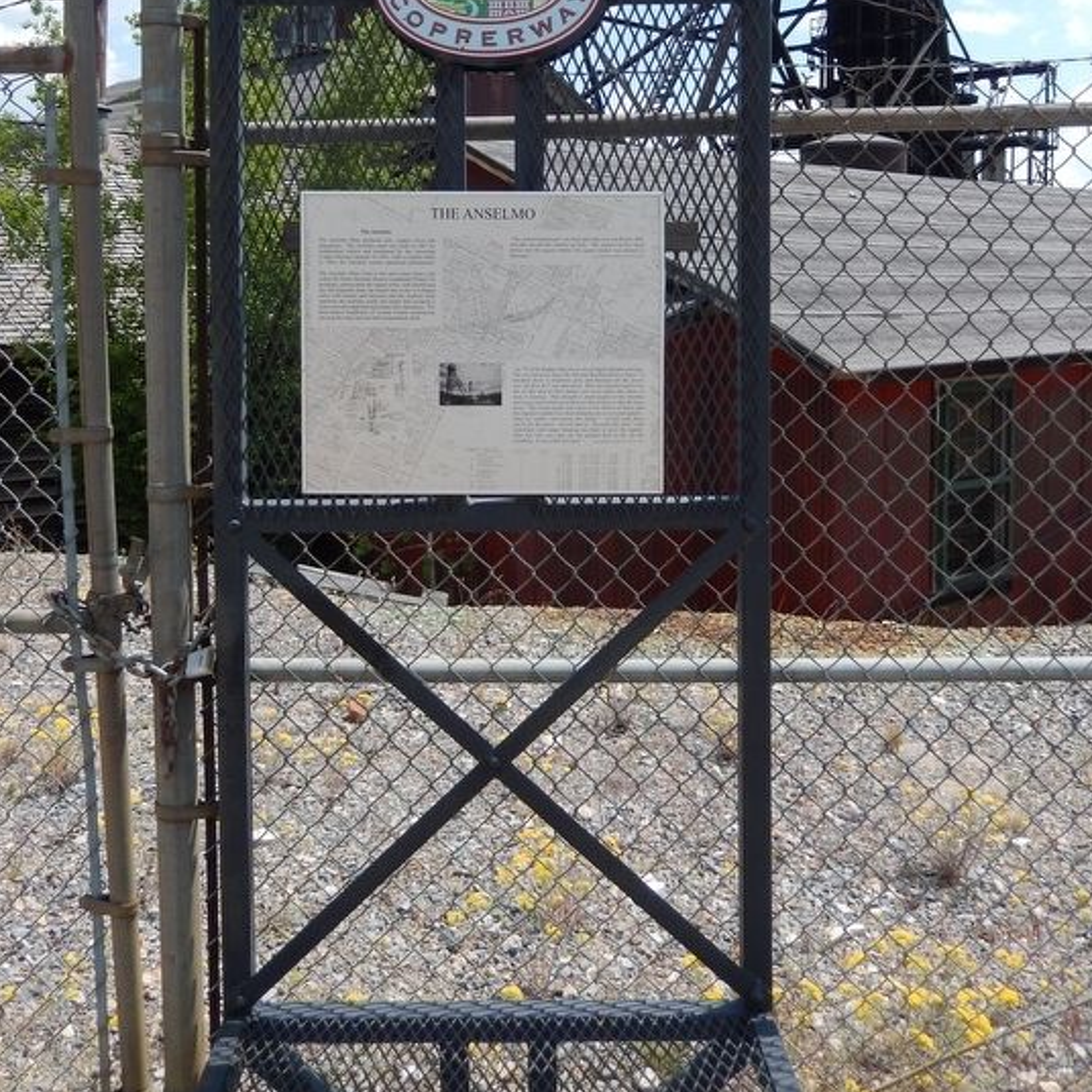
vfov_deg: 48.4
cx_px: 511
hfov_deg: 49.7
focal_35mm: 33
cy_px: 316
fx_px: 1178
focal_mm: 4.5
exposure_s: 1/1250
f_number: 3.4
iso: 125
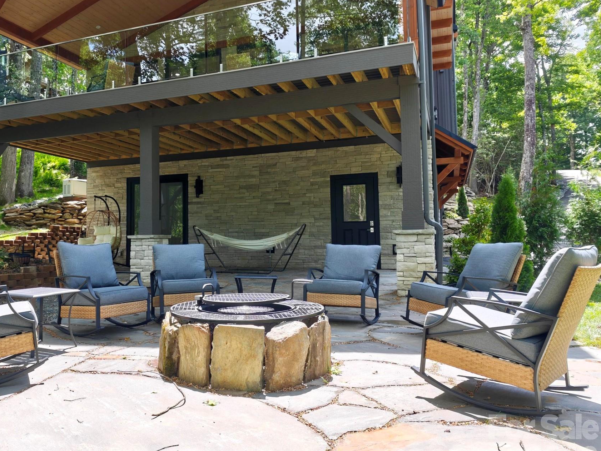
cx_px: 237
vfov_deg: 49.7
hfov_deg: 62.8
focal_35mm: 28
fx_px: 486
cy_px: 210
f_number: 1.67
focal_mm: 6.62
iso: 50
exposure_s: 1/1498
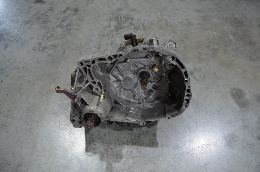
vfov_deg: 43.4
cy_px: 86
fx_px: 216
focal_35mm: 30
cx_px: 130
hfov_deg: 62.0
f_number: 4
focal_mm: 20
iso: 560
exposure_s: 1/60
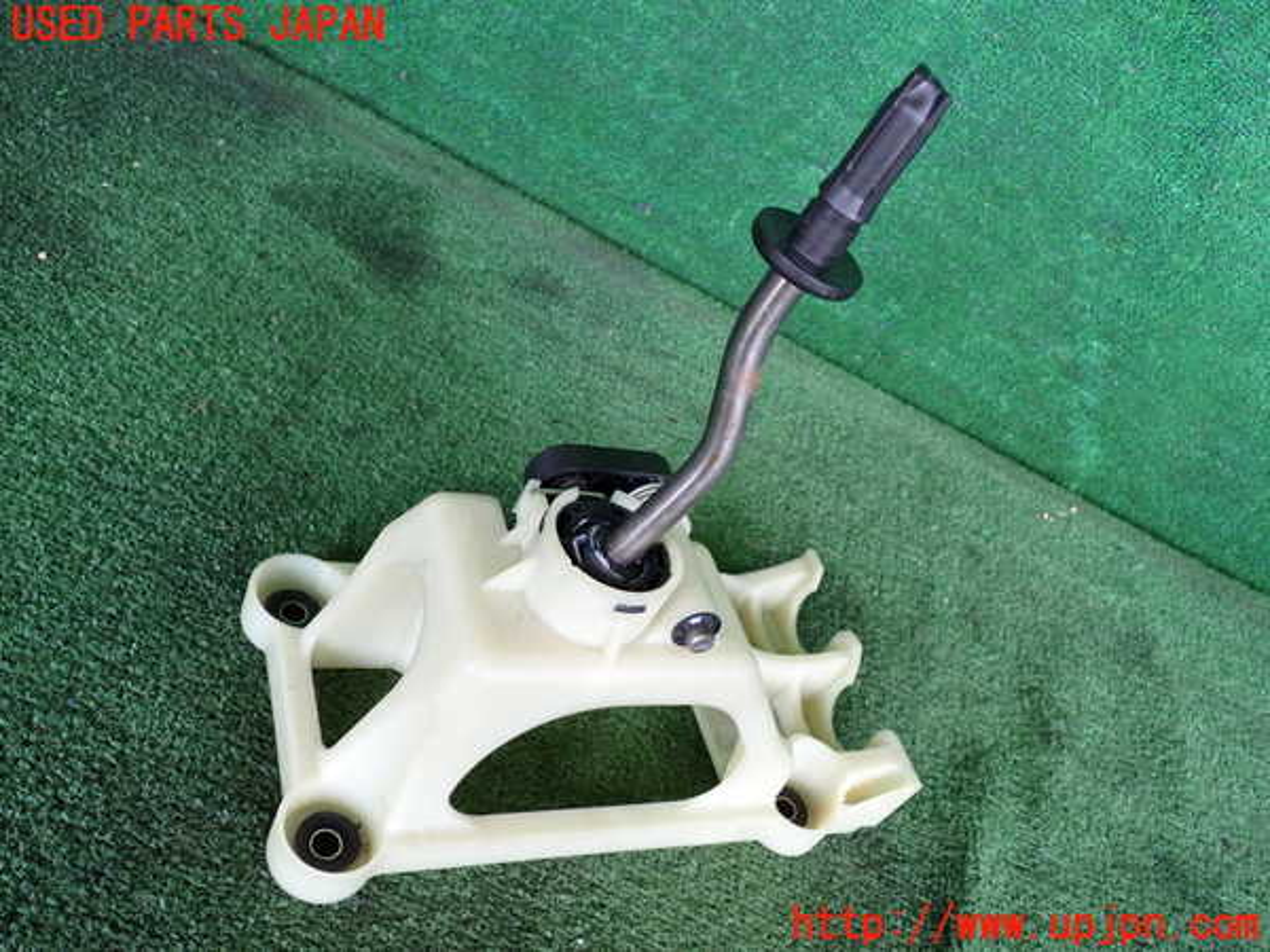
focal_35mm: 32
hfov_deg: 56.8
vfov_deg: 44.2
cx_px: 635
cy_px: 476
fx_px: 1174
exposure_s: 1/125
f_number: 2.4
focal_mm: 5.79
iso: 200
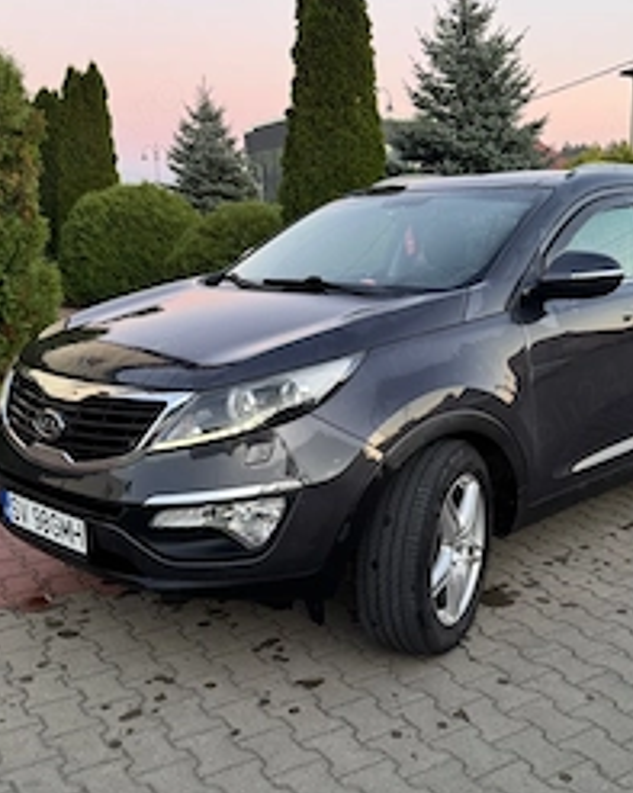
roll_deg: +0.5
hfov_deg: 38.9
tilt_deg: -14.0
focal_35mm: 38
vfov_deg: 47.9
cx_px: 392
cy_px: 446
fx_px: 892
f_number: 1.78
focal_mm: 6.76
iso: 250
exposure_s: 1/58
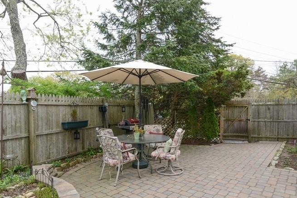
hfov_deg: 78.5
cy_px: 119
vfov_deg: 56.7
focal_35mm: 22
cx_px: 157
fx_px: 181
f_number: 8
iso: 200
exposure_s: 1/125
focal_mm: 16
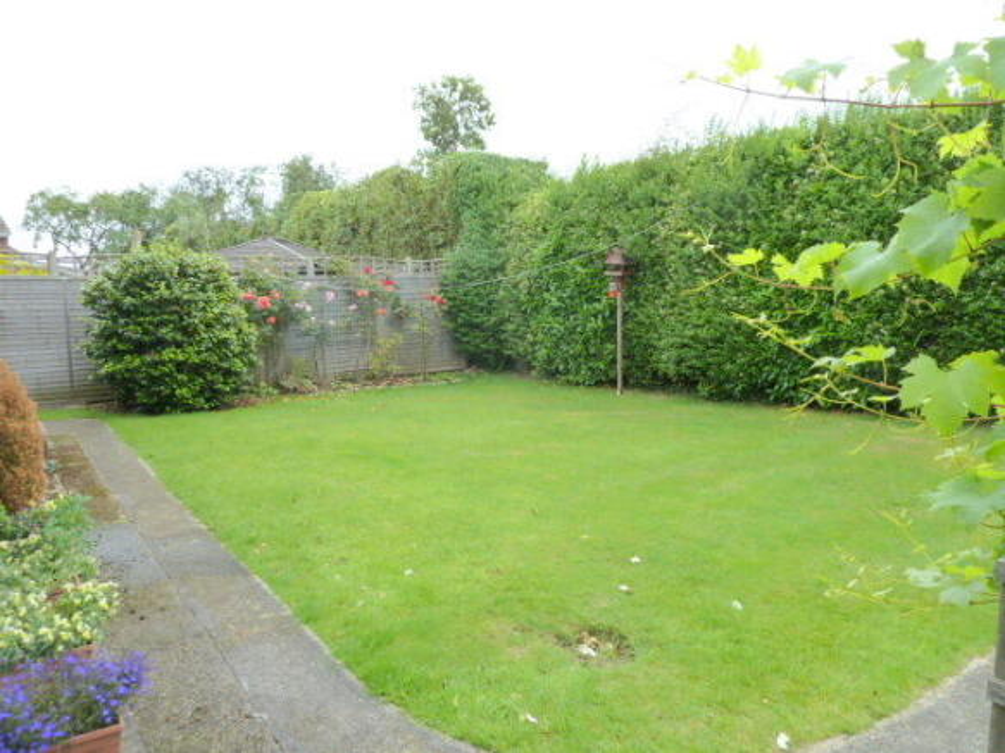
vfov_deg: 54.9
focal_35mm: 25
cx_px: 502
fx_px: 726
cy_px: 376
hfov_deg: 69.4
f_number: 4
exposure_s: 1/160
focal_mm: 4.1
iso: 125
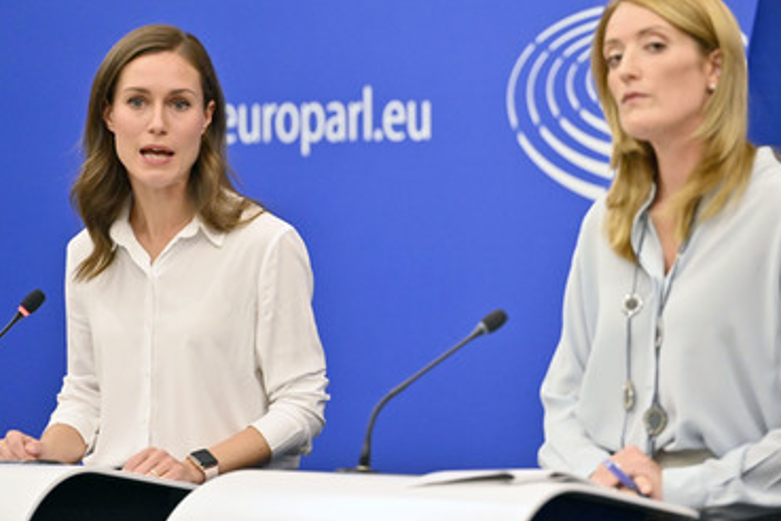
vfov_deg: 6.2
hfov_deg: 9.4
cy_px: 212
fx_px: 4772
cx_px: 435
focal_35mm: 220
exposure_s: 1/800
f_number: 2.8
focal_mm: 180
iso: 5000
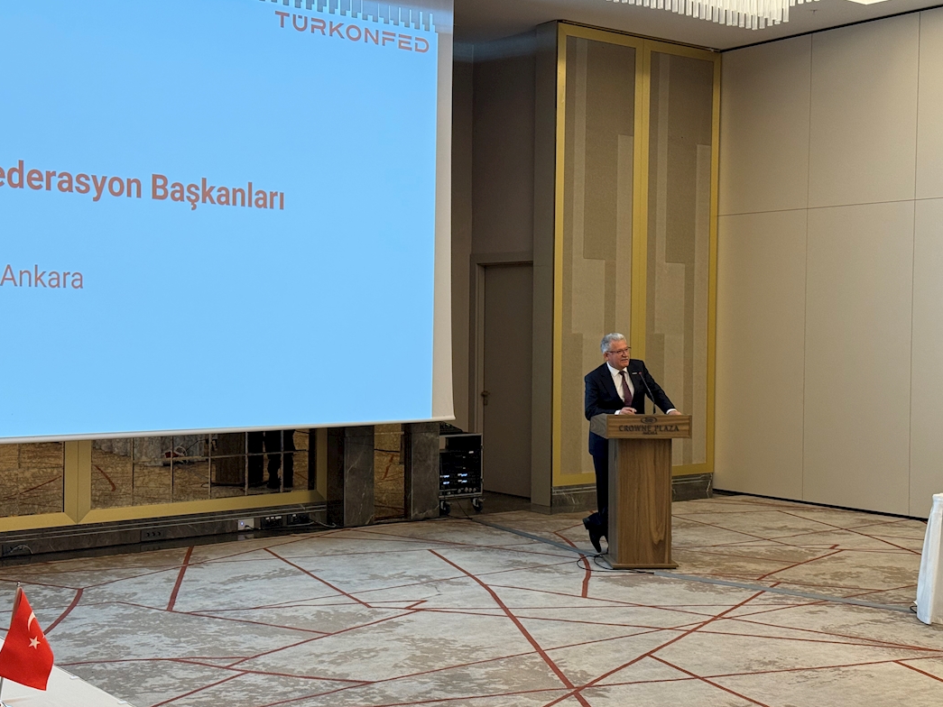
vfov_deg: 29.7
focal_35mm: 49
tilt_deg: -1.2
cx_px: 477
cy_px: 354
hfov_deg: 38.9
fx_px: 1335
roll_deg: -0.9
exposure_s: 1/60
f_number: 1.78
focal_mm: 6.76
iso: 64
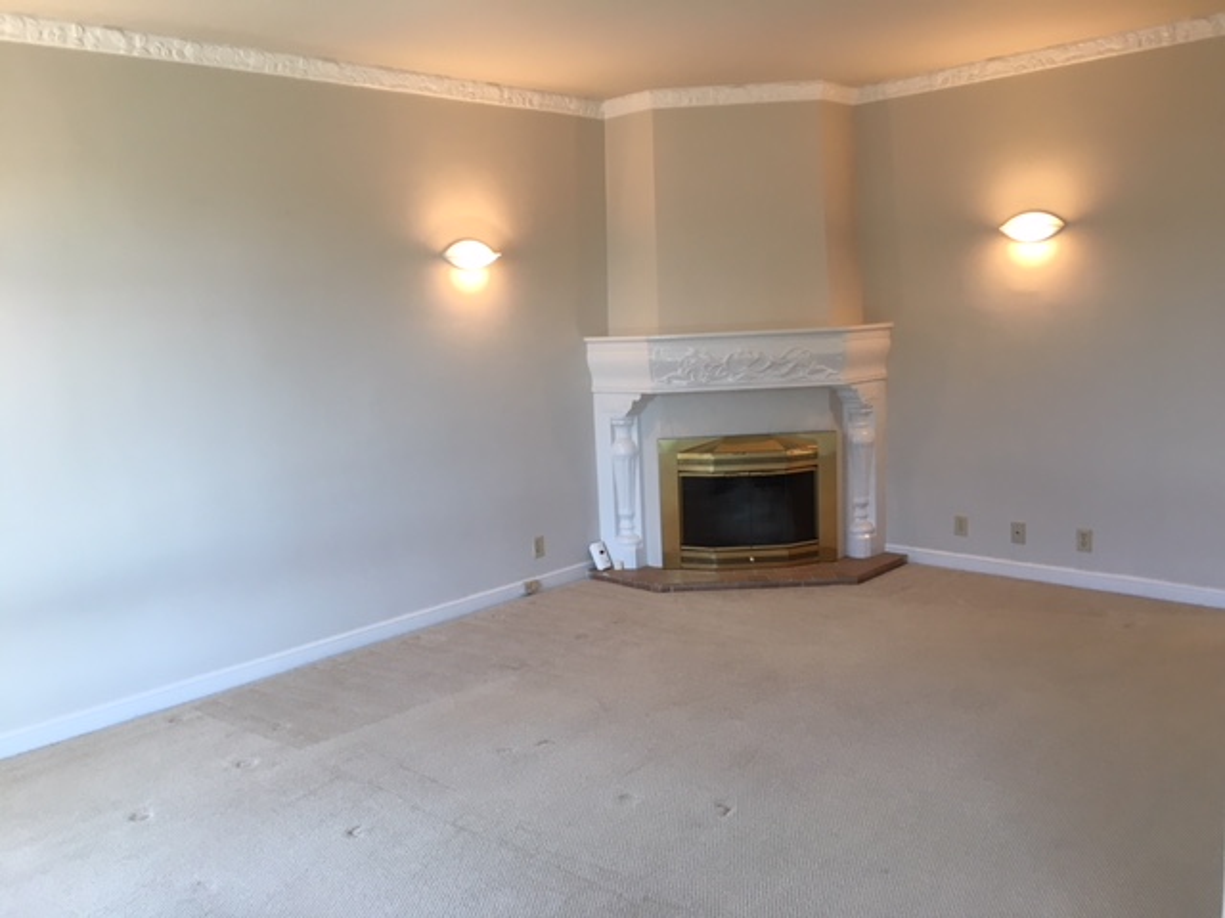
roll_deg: +2.5
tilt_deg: -6.9
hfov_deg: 61.7
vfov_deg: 48.2
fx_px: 1026
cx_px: 612
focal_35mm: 29
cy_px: 459
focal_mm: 4.15
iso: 32
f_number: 2.2
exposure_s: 1/40
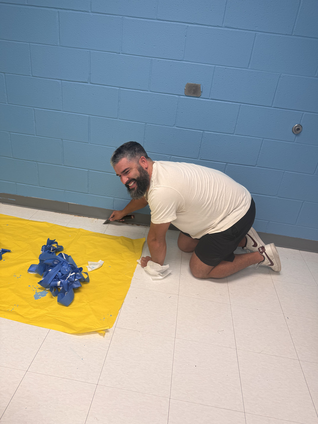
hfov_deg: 56.8
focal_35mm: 24
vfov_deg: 71.6
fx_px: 294
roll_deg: -6.9
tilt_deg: -27.1
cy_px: 212
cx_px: 159
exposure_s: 1/120
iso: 80
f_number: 1.78
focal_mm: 6.76
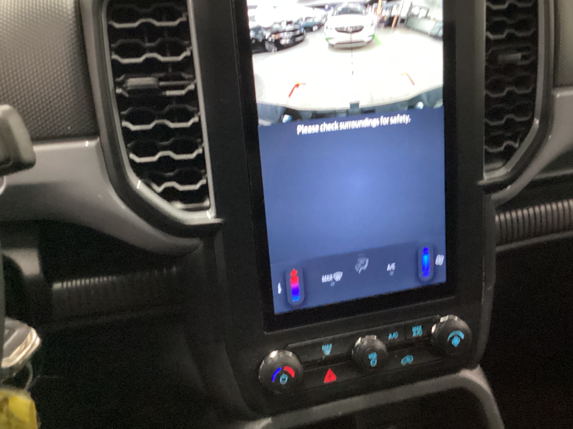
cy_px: 210
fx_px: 662
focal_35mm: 40
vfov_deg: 36.0
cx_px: 346
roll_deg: -0.4
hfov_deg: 46.5
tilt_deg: -26.7
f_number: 2.4
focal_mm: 3.3
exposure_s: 1/24
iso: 800
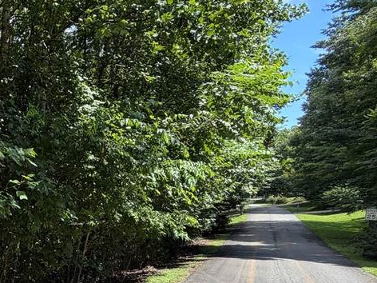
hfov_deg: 35.5
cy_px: 240
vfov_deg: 36.0
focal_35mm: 38
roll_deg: +1.4
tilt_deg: -4.5
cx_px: -99
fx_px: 414
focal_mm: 2.22
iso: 64
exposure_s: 1/502
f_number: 2.2
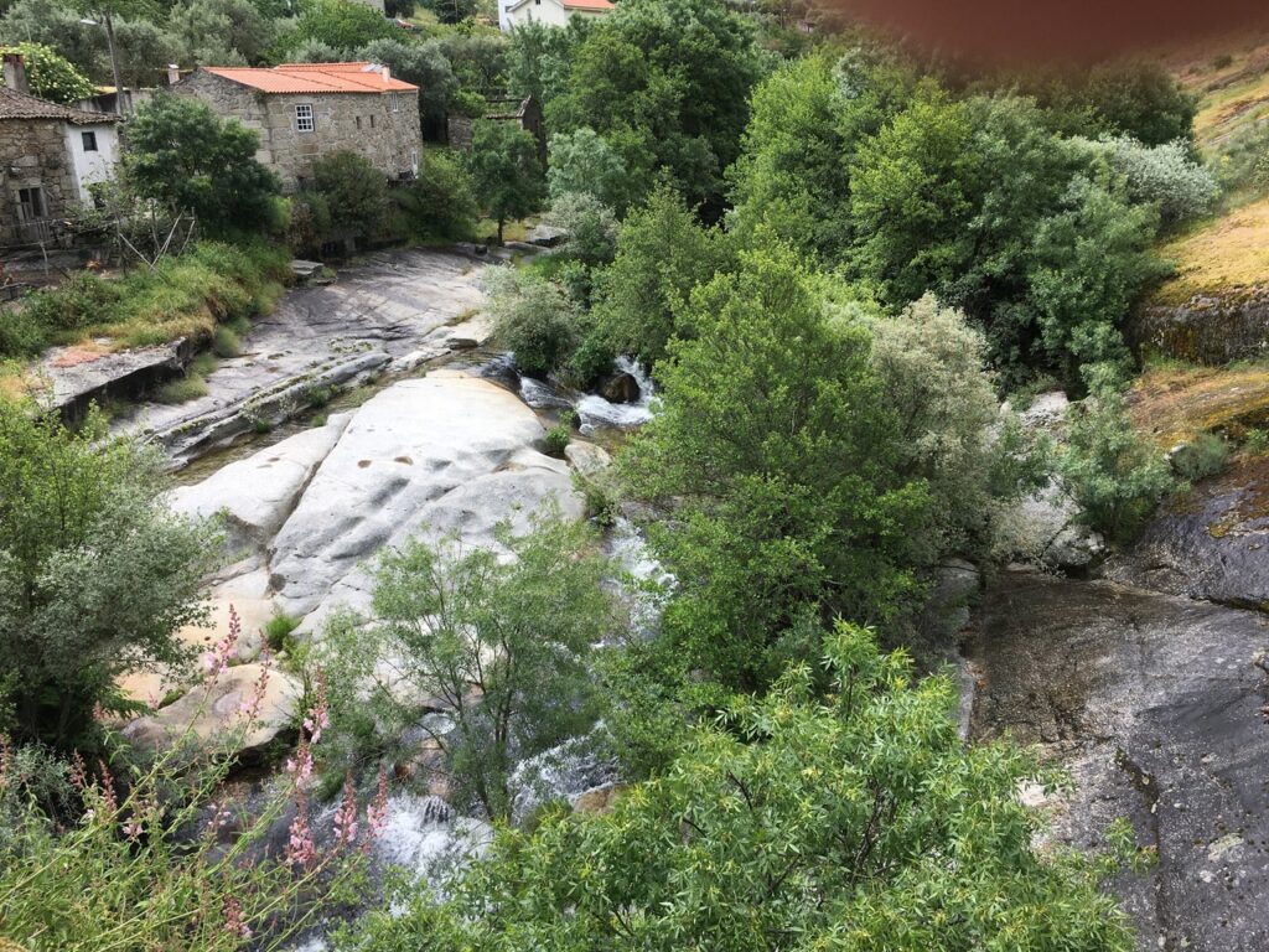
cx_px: 634
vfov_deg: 48.2
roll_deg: +1.9
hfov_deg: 61.7
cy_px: 476
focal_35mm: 29
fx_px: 1063
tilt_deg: -18.6
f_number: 2.2
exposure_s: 1/615
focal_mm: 4.15
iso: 25
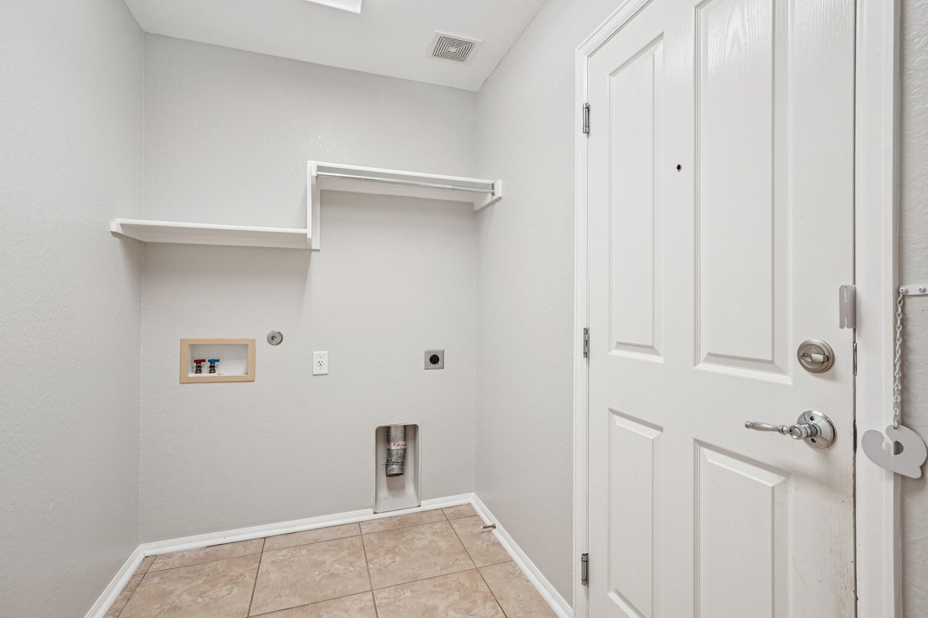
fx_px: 438
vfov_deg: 70.4
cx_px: 481
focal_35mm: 17
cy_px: 302
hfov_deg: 93.2
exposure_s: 1/30
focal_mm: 16
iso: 320
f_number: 8
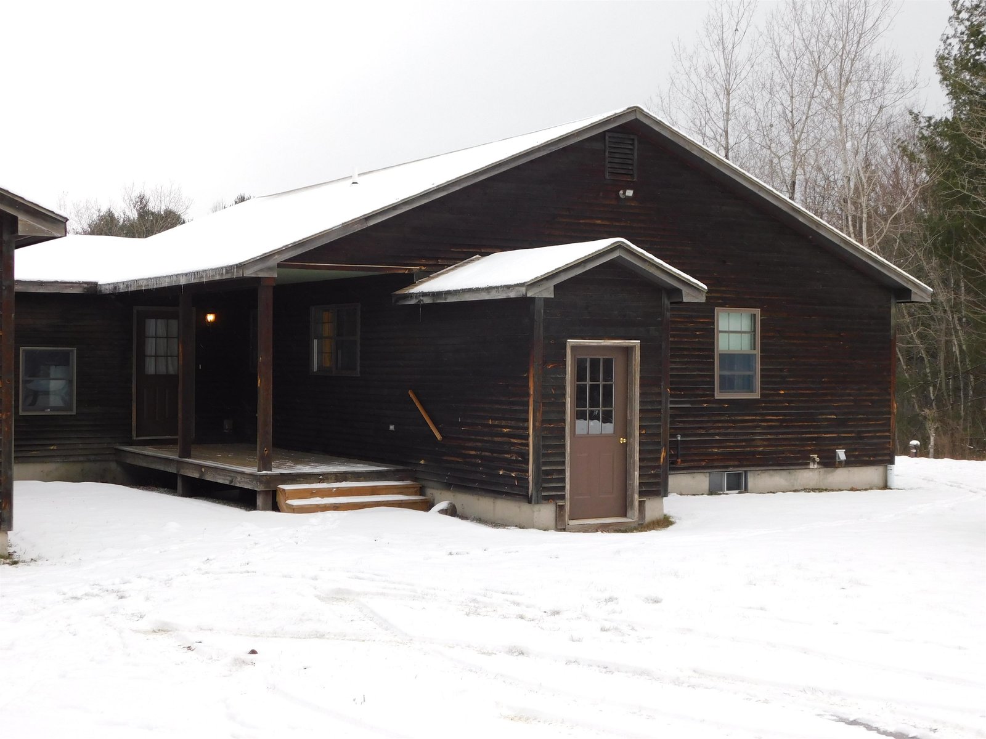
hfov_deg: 37.5
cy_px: 370
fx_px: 1453
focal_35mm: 51
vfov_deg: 28.6
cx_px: 493
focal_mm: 9
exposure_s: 1/160
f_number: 3.8
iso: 125
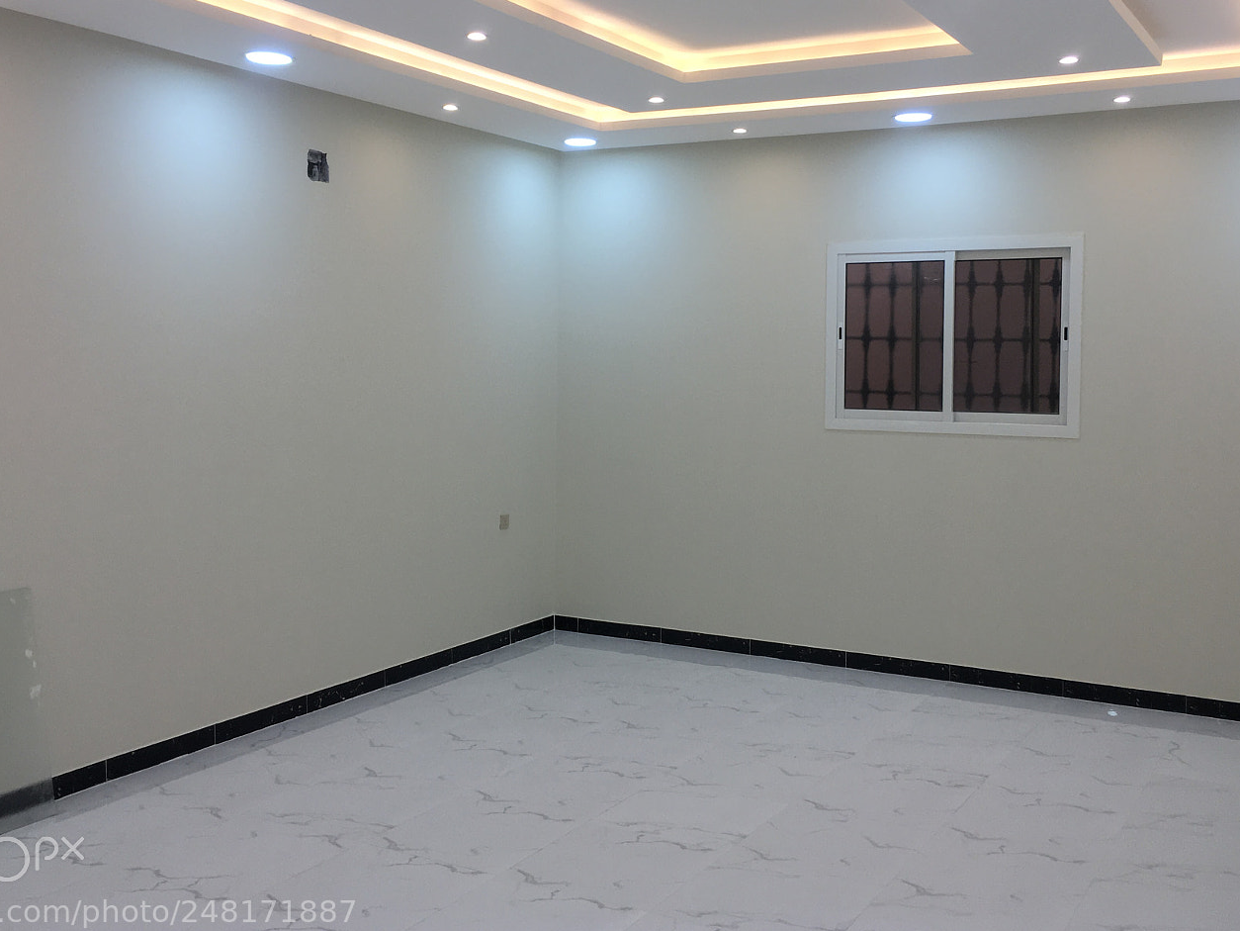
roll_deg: -0.9
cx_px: 630
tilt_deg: -1.9
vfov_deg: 38.6
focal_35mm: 37
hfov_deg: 50.1
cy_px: 396
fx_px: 1326
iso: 25
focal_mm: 4.15
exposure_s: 1/60
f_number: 2.2
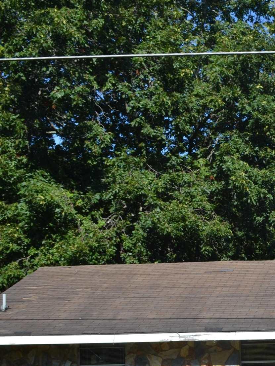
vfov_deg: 26.4
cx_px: 418
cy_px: 302
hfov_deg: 18.1
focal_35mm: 72
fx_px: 763
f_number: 7.1
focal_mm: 18
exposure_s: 1/200
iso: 100
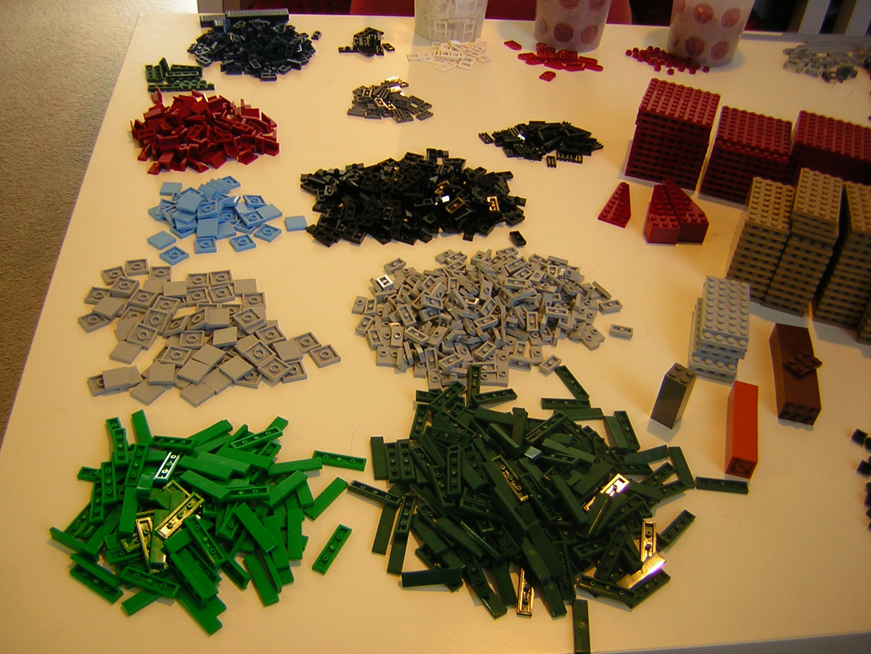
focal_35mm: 36
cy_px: 327
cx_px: 436
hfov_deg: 51.4
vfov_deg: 39.7
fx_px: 906
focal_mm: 4.7
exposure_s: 1/6.8
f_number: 2.6
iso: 50
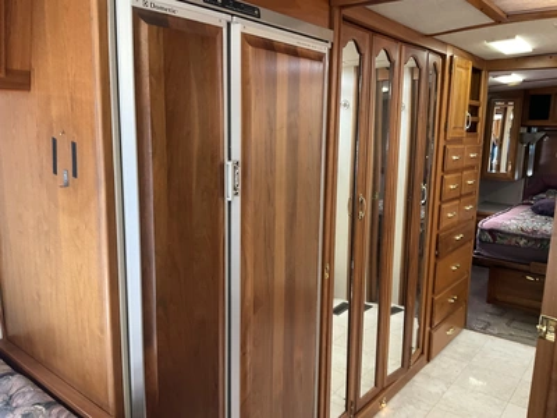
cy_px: 209
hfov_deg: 61.7
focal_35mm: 29
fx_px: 467
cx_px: 278
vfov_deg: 48.2
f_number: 1.8
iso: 125
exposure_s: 1/60
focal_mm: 3
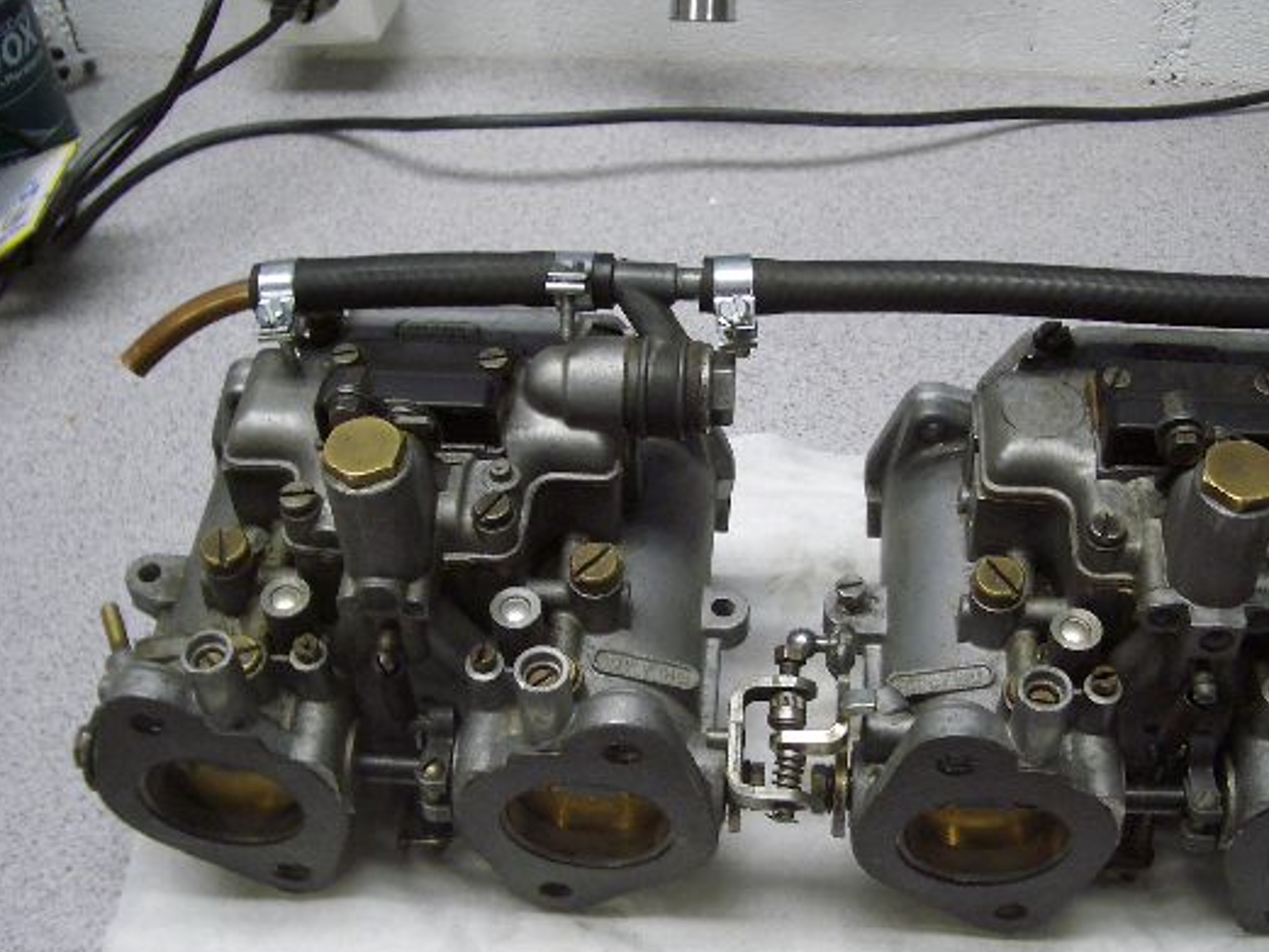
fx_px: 1577
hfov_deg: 43.6
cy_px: 519
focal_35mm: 43
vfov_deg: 33.6
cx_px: 765
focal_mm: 5.8
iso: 100
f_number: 2.6
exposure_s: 1/30
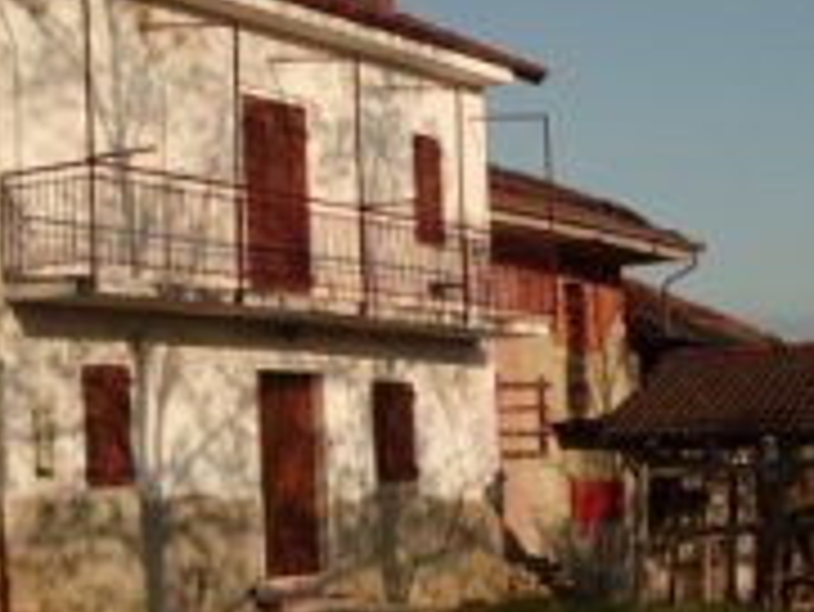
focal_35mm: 89
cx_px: 328
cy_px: 410
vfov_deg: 16.6
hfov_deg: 22.0
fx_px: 2094
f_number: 7.3
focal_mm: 6.3
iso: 64
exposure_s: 1/400
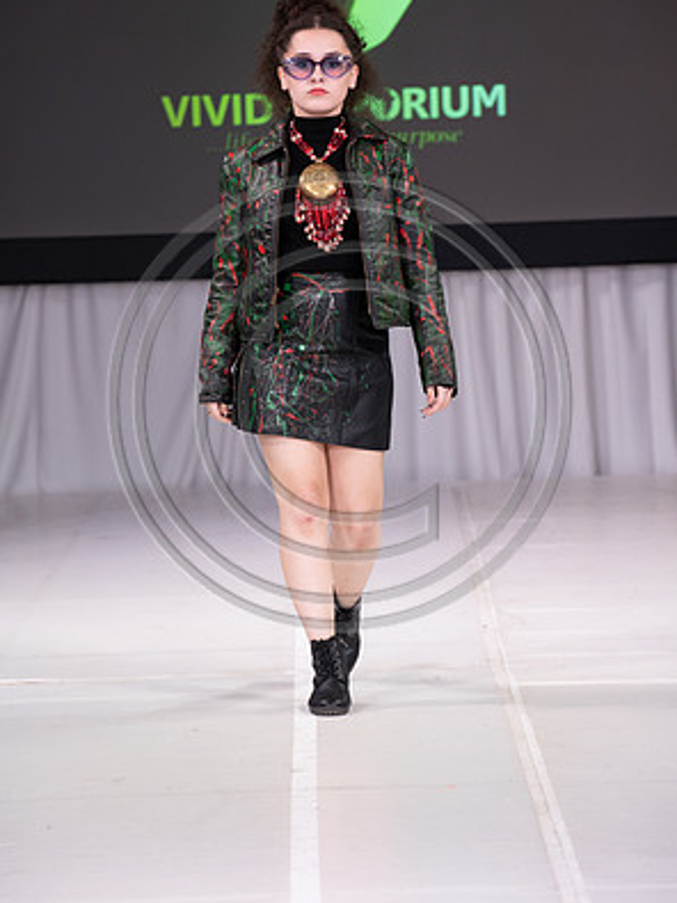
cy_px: 400
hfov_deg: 8.5
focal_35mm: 175
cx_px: 340
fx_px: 4566
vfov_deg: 11.3
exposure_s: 1/400
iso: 2000
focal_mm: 160
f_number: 5.6
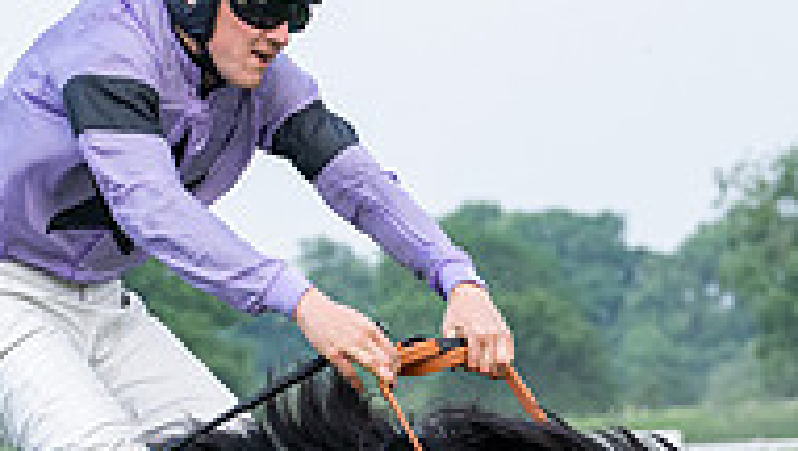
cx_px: 215
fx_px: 6589
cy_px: 635
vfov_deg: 3.9
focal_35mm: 311
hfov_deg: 6.9
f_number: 4
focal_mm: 70
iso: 800
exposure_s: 1/1600
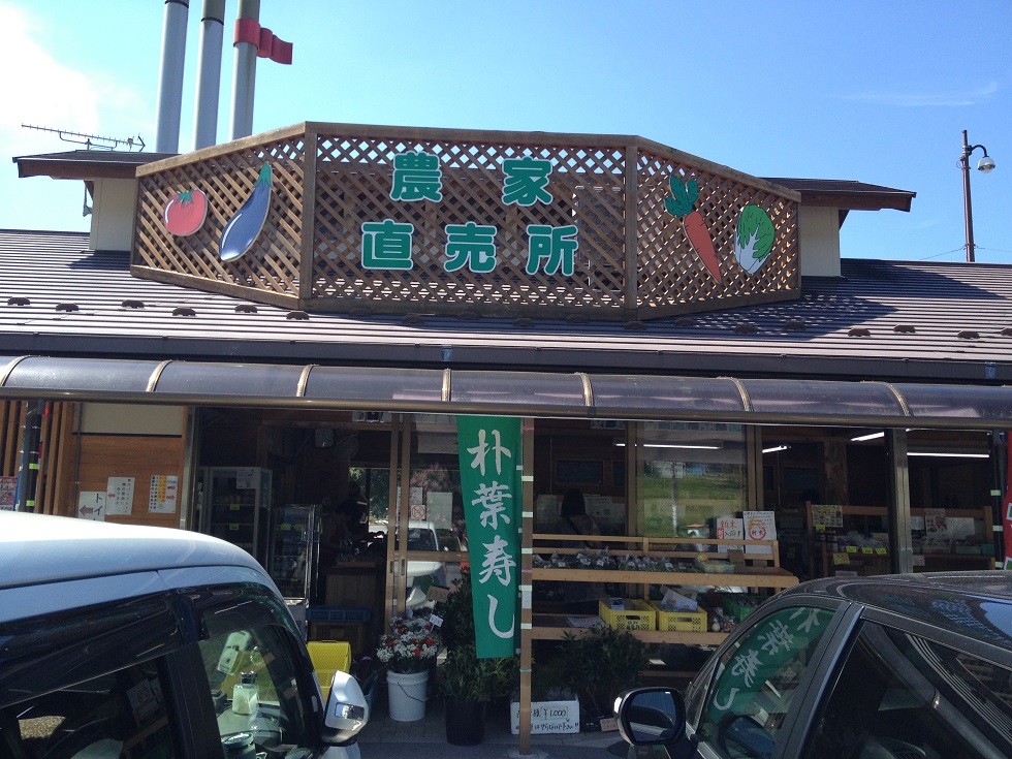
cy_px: 380
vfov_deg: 40.7
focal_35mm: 35
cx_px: 506
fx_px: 1023
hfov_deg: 52.6
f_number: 2.4
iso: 50
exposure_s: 1/681
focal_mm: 4.28
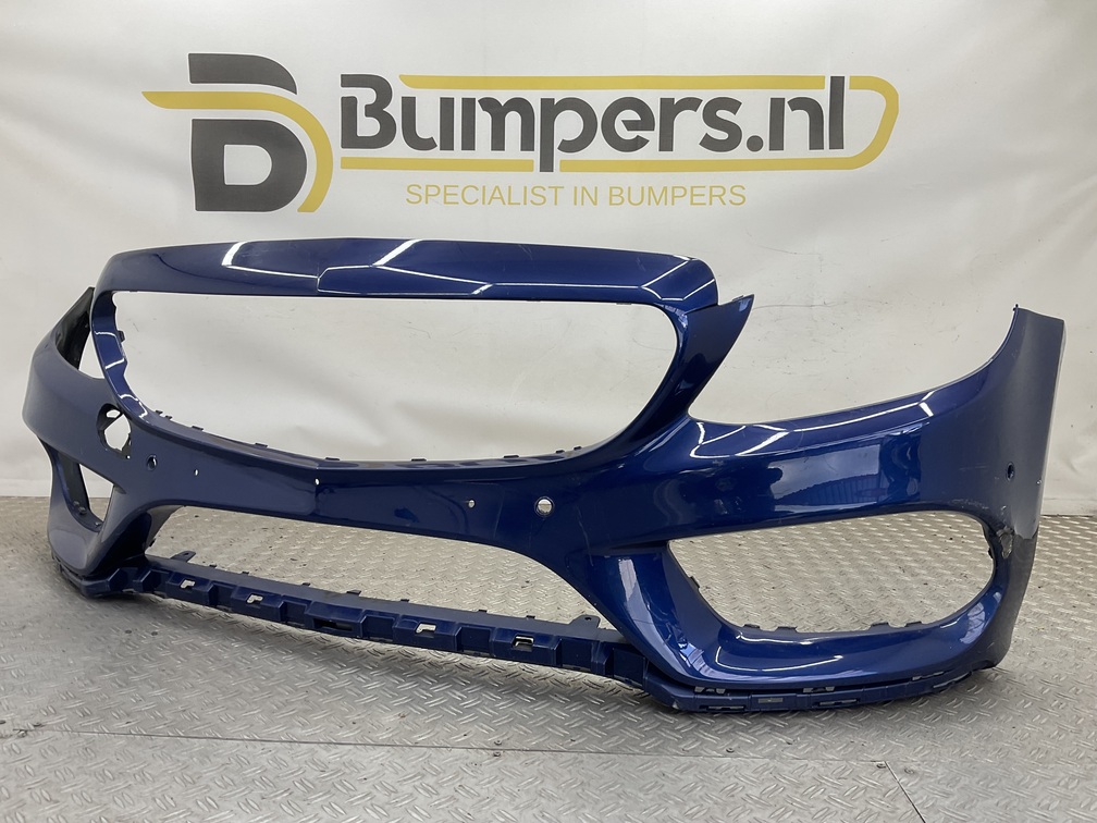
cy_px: 412
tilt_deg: -8.5
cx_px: 548
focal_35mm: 29
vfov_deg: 48.2
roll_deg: -2.5
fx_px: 919
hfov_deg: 61.7
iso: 25
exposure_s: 1/120
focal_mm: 3
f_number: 1.8
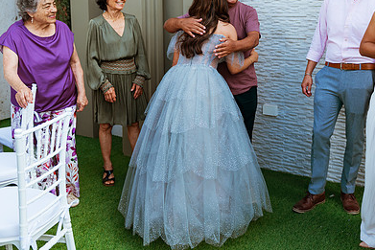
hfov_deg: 45.1
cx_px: 231
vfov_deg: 30.8
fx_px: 448
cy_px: 68
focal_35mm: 43
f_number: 2.8
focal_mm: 29
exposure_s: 1/640
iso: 100
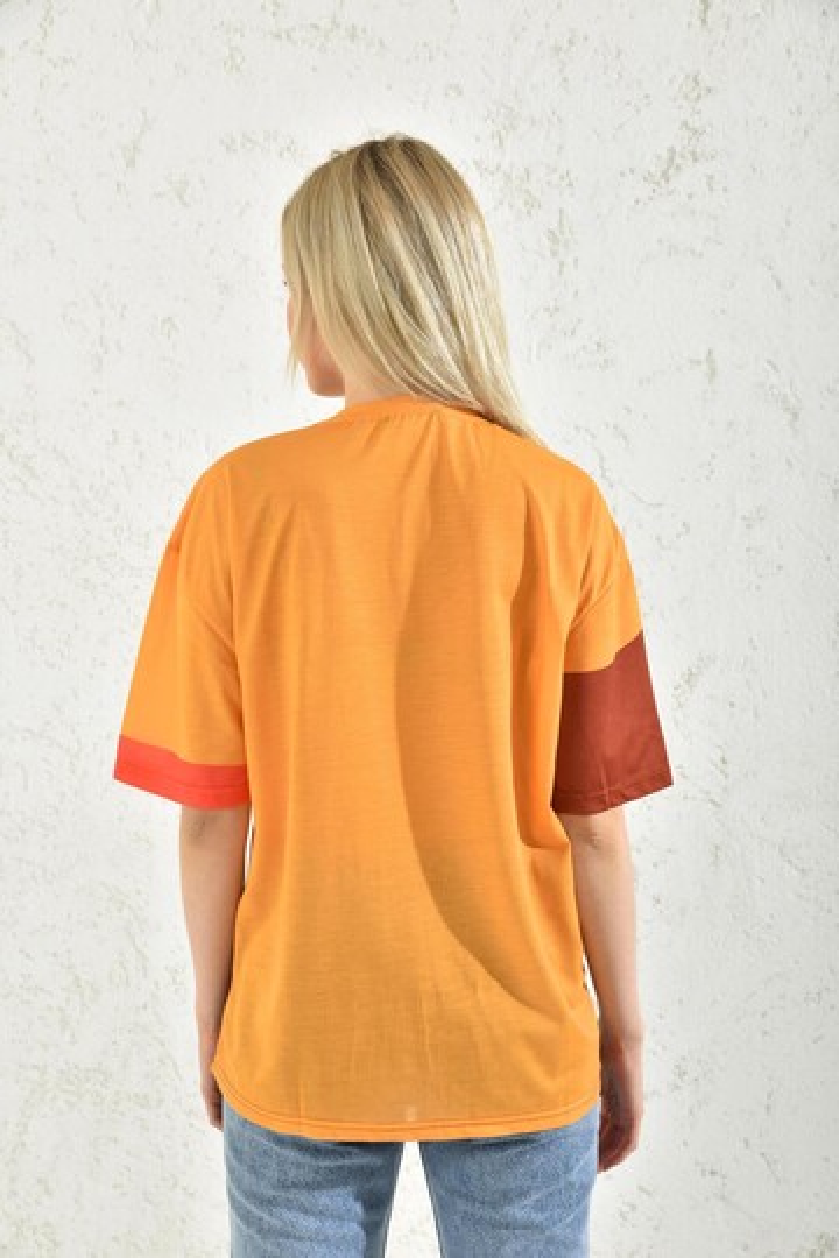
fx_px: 1748
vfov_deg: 39.6
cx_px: 420
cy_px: 629
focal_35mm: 50
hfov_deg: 27.0
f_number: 7.1
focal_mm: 50
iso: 100
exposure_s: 1/160
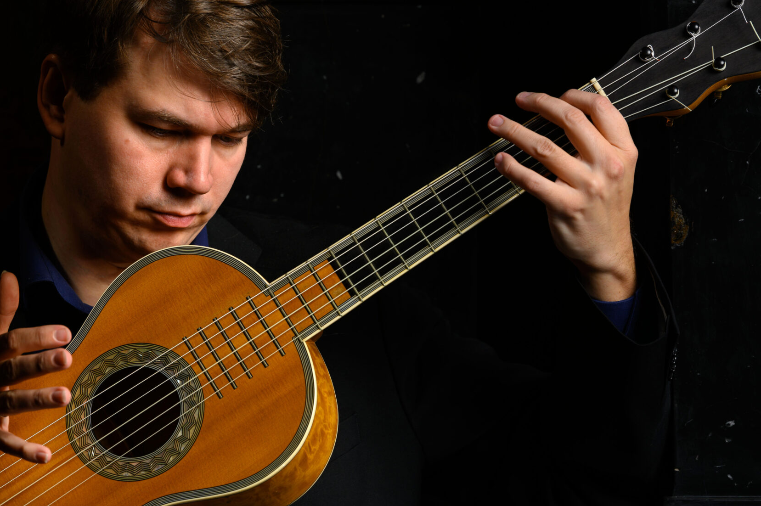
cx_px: 371
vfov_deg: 7.0
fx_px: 4161
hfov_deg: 10.4
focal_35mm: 197
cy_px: 248
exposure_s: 1/200
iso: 100
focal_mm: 170
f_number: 5.6
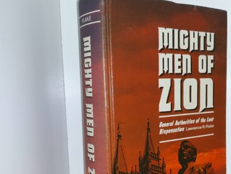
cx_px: 163
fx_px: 300
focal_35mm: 45
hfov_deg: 41.2
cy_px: 117
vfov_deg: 31.9
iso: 64
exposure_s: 1/120
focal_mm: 3.7
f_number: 1.7
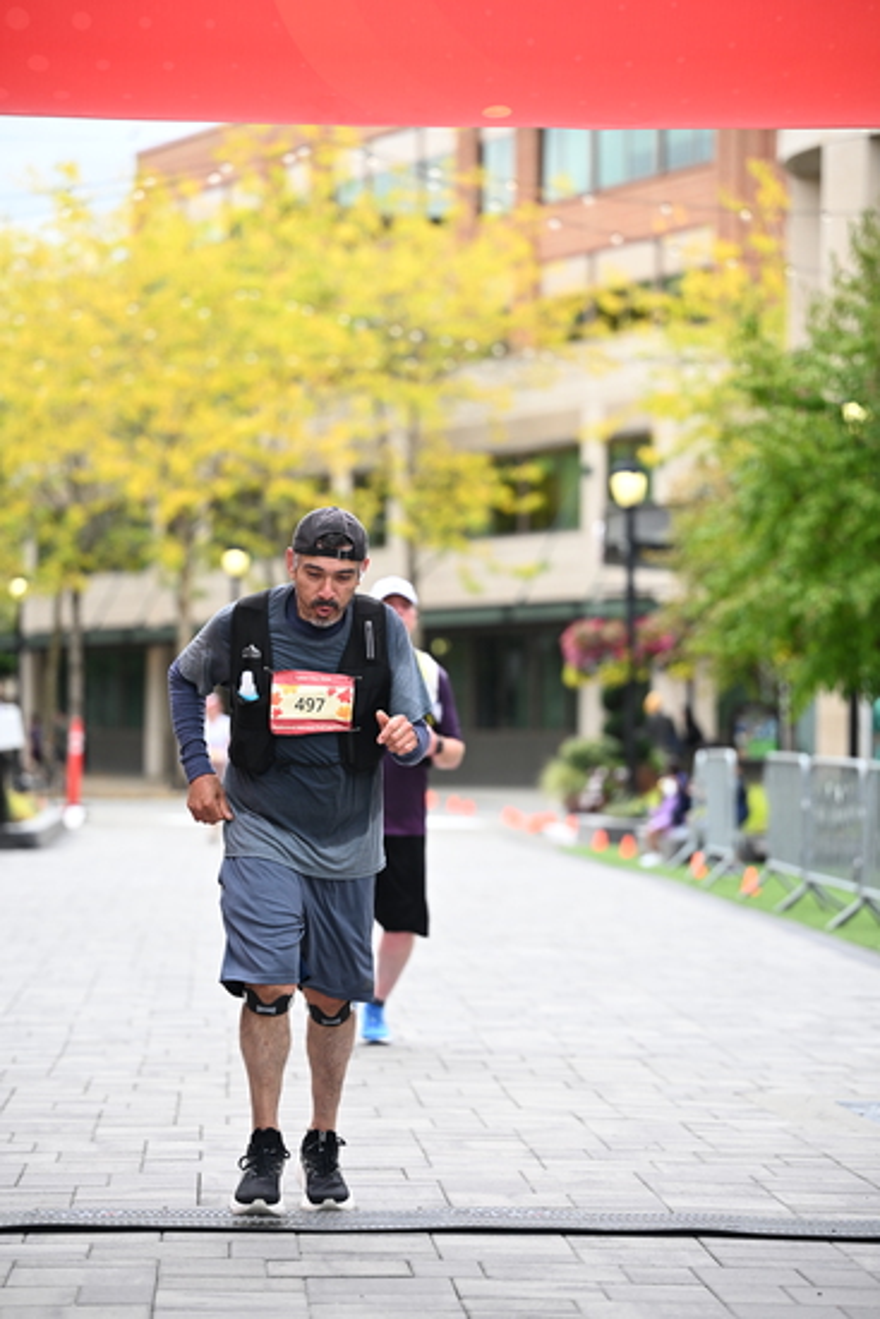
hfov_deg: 11.9
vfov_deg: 17.8
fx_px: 4214
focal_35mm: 115
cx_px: 440
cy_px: 660
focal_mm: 115
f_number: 2.8
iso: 640
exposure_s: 1/1600
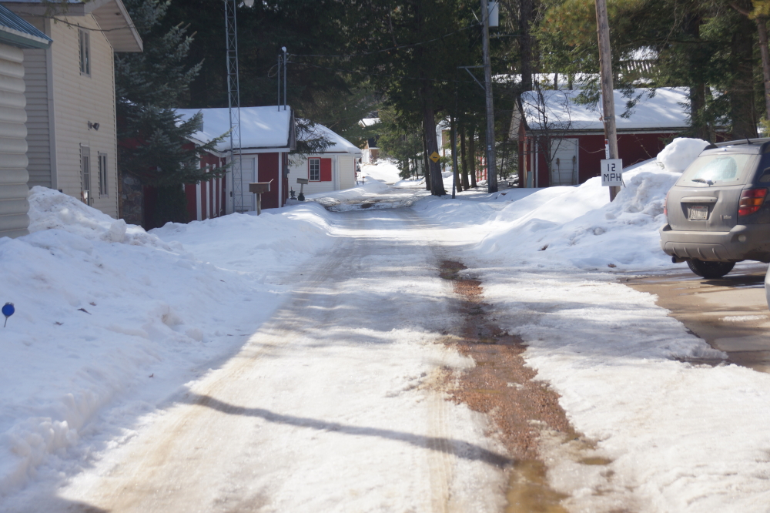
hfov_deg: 27.0
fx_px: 1604
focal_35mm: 75
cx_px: 385
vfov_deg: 18.2
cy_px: 256
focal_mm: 50
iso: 100
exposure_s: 1/125
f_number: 5.6
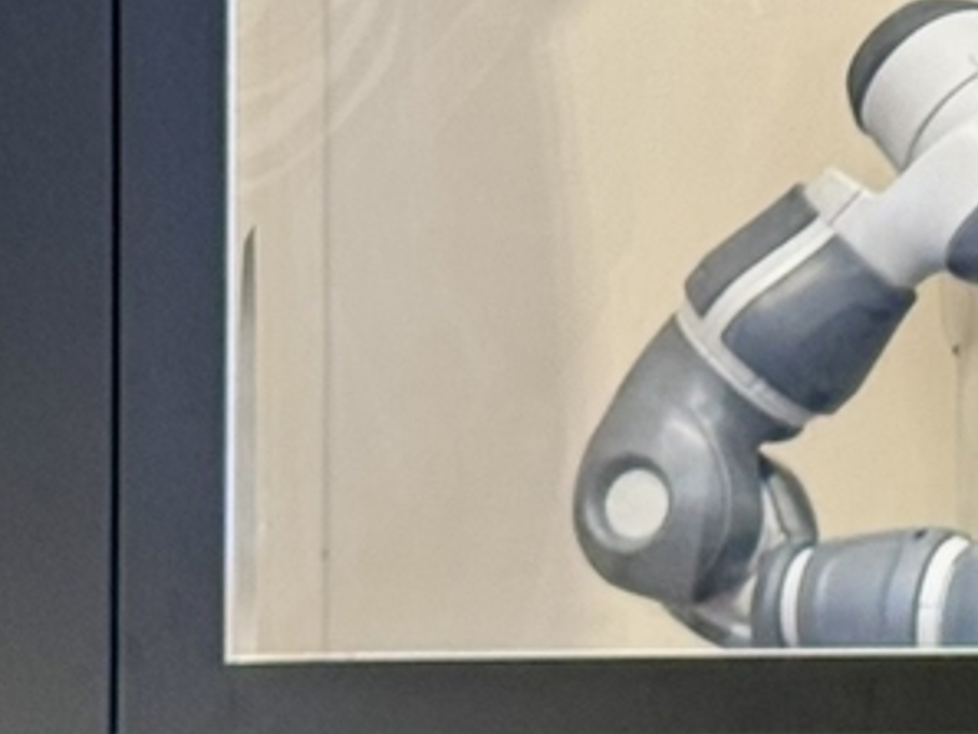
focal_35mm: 207
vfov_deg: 7.2
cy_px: 253
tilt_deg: -2.0
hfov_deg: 9.4
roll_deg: -0.9
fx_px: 5851
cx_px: 1314
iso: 50
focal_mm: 6.76
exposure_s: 1/64
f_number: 1.78
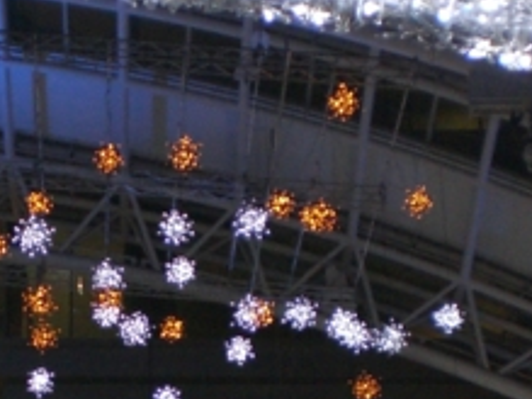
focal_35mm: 139
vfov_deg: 10.6
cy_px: 387
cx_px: 114
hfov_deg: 14.1
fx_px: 2135
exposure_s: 1/50
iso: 200
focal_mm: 6.3
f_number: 3.1
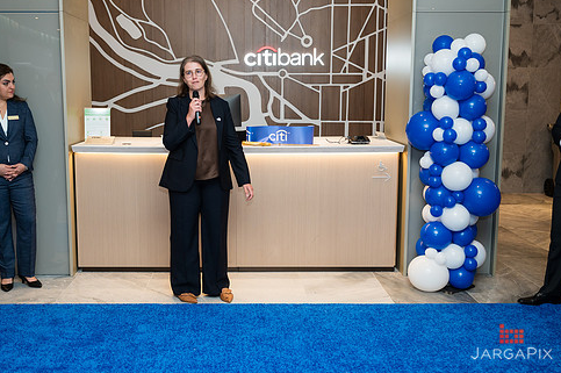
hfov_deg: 50.6
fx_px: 592
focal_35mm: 38
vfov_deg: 34.9
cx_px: 245
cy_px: 160
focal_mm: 31.5
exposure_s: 1/160
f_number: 3.2
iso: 400
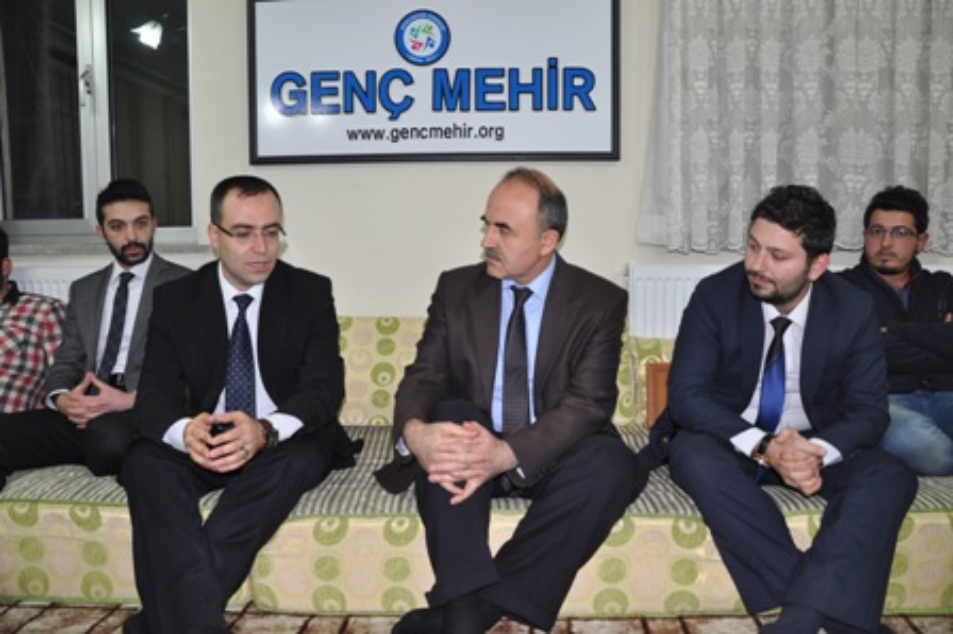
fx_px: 714
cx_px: 476
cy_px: 317
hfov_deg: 67.4
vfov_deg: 47.9
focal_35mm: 27
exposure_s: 1/60
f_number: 3.5
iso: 500
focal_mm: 18
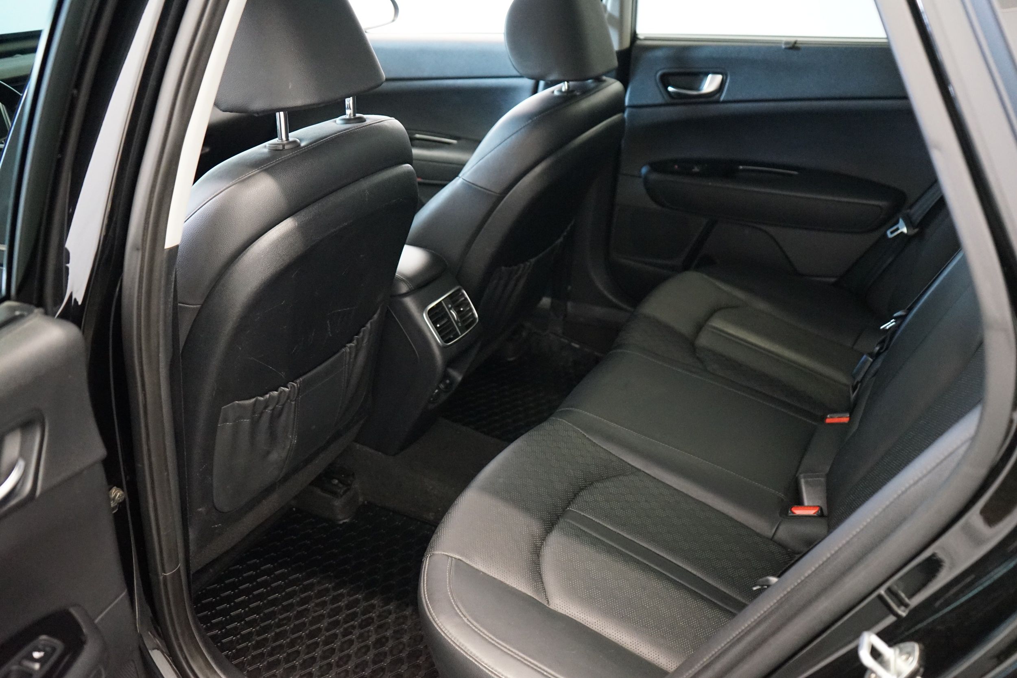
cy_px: 339
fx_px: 932
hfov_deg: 57.2
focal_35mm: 33
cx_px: 508
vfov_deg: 40.0
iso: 6400
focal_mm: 33
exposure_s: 1/80
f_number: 4
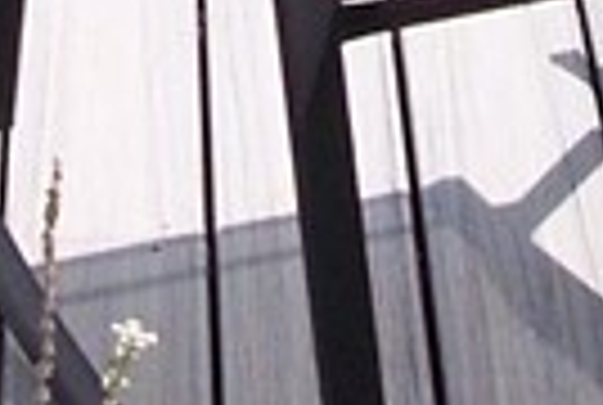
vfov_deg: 4.3
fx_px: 5053
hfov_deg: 6.8
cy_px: -1134
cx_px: 207
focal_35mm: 301
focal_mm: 8
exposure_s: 1/500
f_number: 4.8
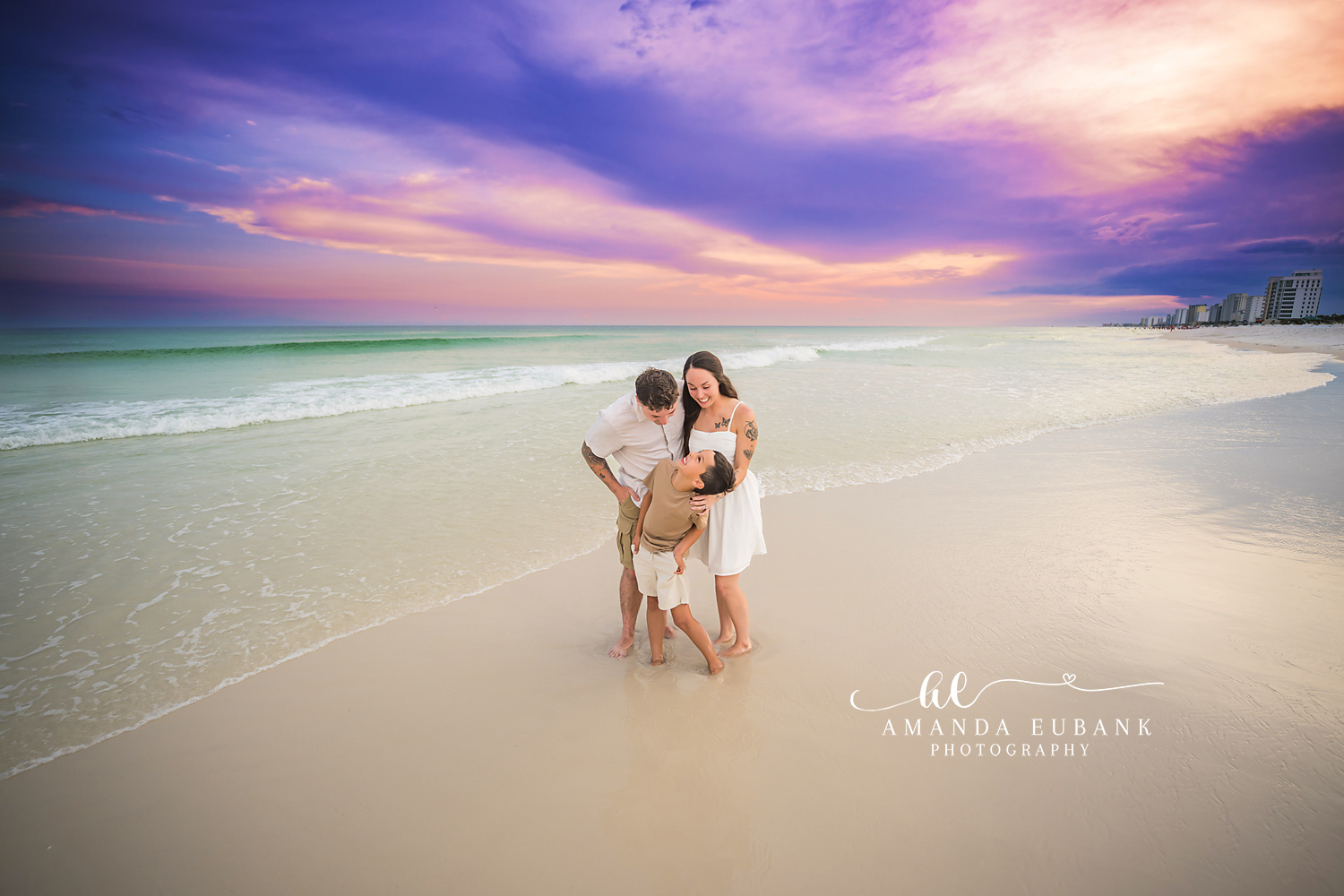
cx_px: 672
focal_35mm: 16
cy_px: 448
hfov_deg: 98.5
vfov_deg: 75.5
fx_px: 579
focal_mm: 15.5
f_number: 2.8
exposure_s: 1/500
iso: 200
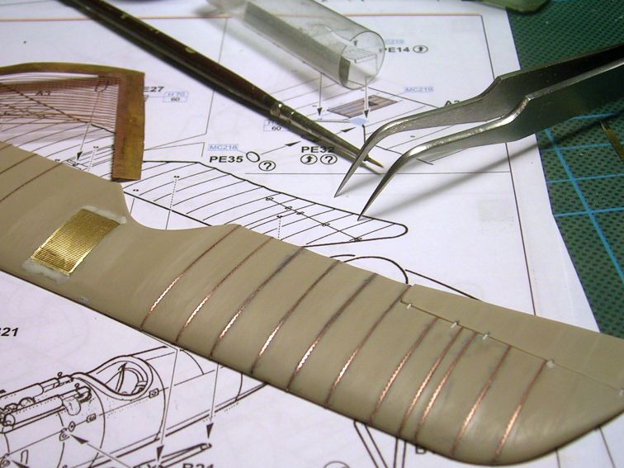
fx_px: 1172
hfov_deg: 29.6
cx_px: 211
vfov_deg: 22.6
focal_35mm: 65
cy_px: 271
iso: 50
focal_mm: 7.3
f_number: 3.1
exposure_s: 1/74.9
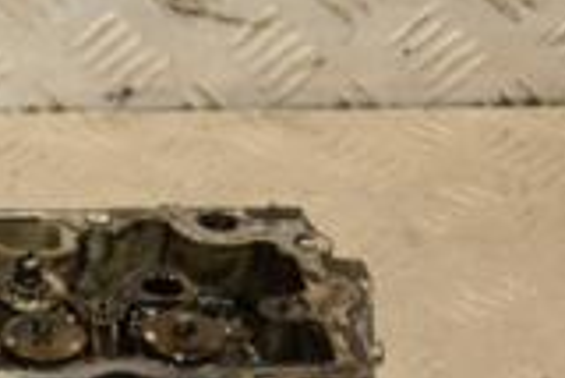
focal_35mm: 180
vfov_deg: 7.6
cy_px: 498
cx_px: -381
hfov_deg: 10.8
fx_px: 2827
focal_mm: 32
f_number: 5
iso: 800
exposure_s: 1/125
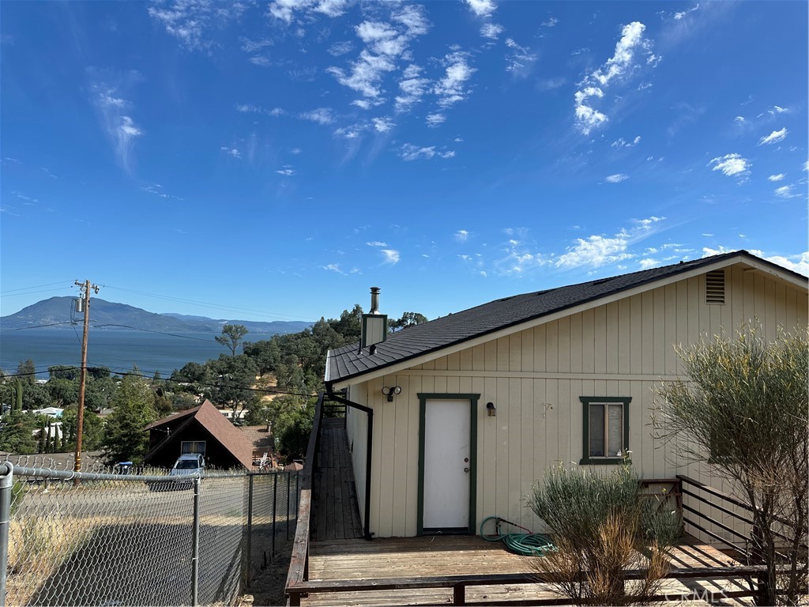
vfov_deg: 56.8
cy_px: 304
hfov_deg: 71.6
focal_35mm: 24
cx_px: 404
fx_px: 561
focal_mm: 6.86
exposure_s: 1/4762
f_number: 1.78
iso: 80
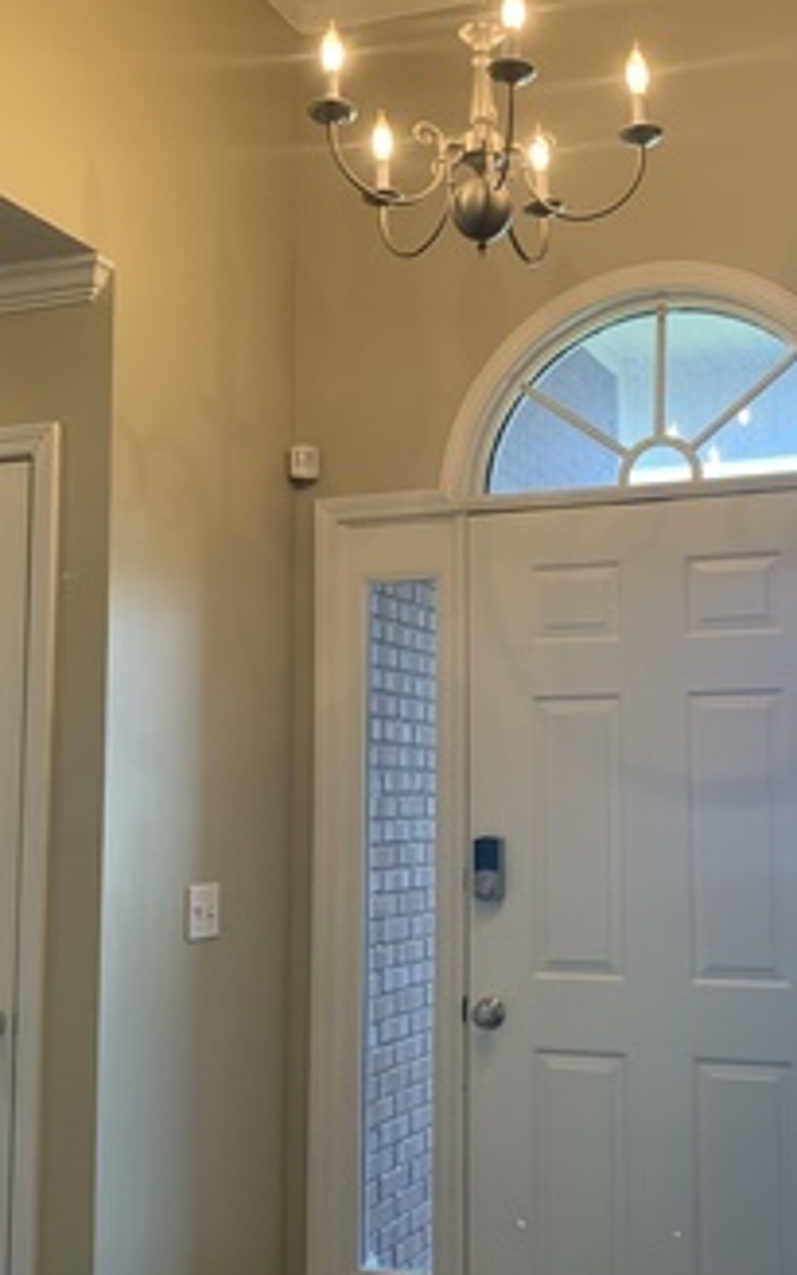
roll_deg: -0.3
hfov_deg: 30.3
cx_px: 538
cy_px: 672
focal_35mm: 42
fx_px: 1460
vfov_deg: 47.2
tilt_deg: +6.3
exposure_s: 1/60
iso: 50
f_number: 1.8
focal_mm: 4.25
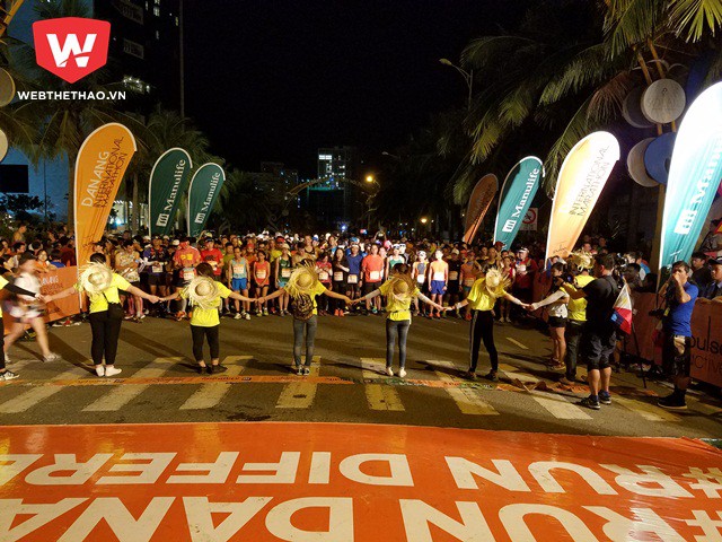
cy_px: 271
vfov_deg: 53.1
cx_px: 361
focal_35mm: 26
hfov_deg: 67.3
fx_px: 542
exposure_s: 1/13
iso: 250
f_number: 1.7
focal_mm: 4.2
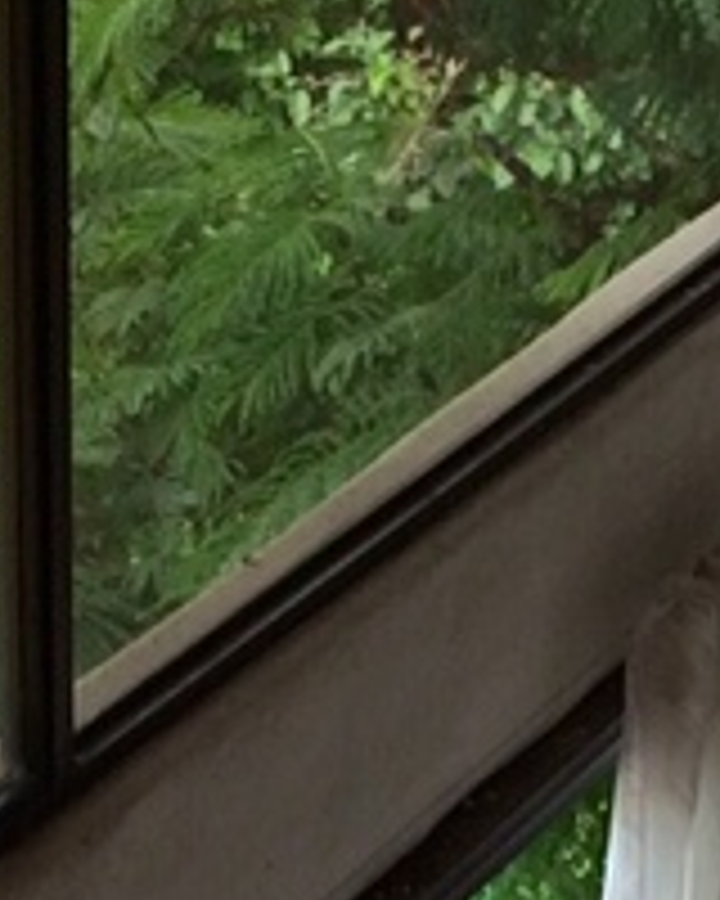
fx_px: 4821
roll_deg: -0.2
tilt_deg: -29.1
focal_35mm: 181
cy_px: 994
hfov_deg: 8.5
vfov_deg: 10.5
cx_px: 369
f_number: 2.2
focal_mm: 4.15
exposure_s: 1/228
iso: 32
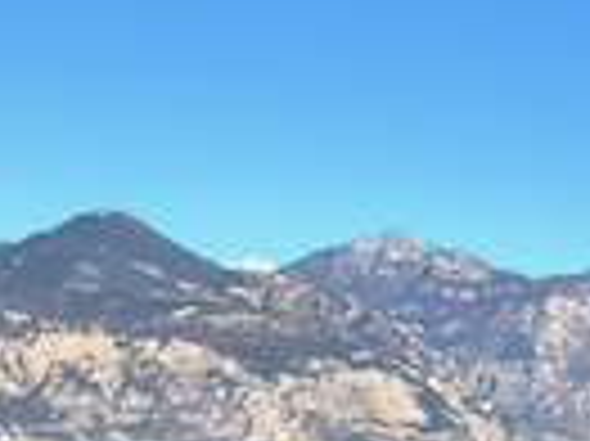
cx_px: 640
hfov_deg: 15.2
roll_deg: -0.9
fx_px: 2163
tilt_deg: +10.0
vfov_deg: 11.6
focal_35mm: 127
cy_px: 94
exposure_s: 1/4831
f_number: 1.5
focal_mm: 5.7
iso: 50
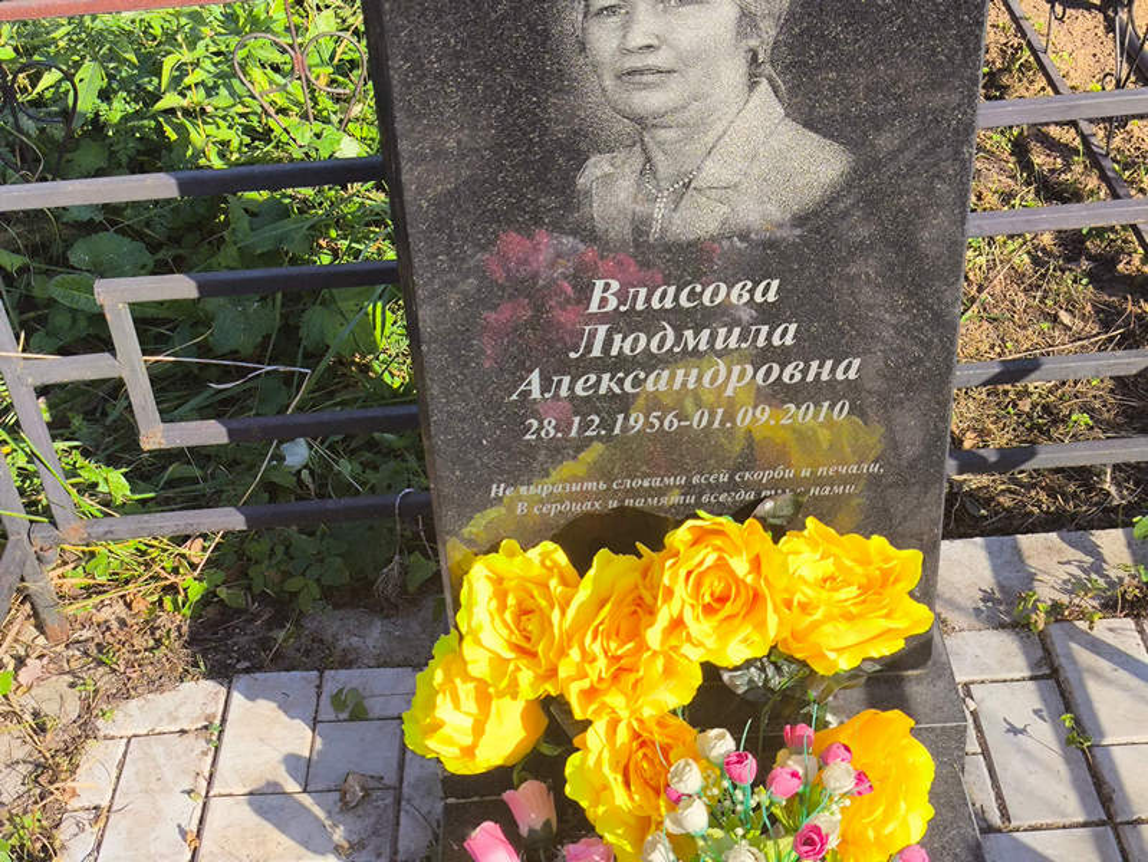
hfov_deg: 38.2
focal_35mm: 50
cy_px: 431
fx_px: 1659
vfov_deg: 29.1
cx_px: 574
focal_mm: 4.71
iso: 50
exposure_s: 1/1410
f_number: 1.7
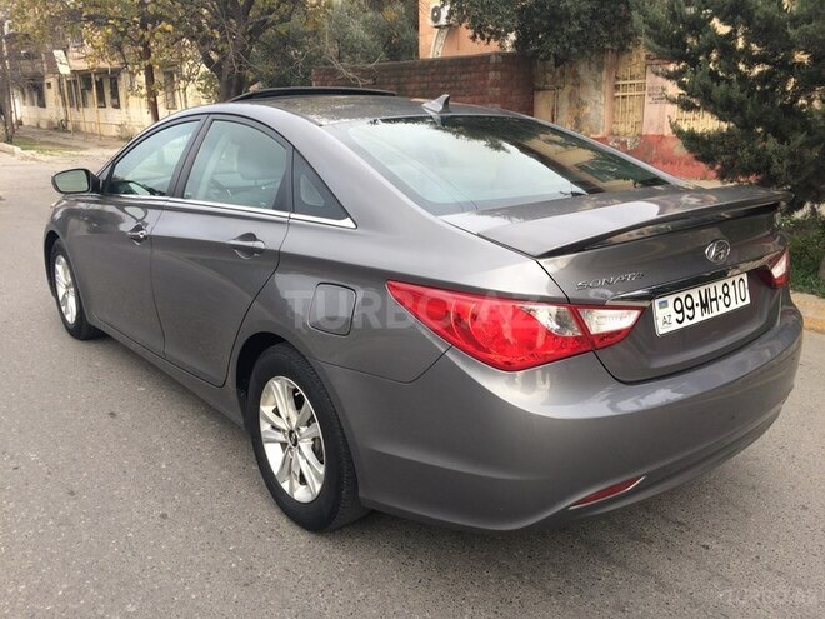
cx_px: 412
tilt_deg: -17.6
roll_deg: -0.7
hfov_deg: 61.7
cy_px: 310
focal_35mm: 29
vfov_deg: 48.2
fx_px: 691
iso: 32
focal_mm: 4.15
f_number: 2.2
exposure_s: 1/120
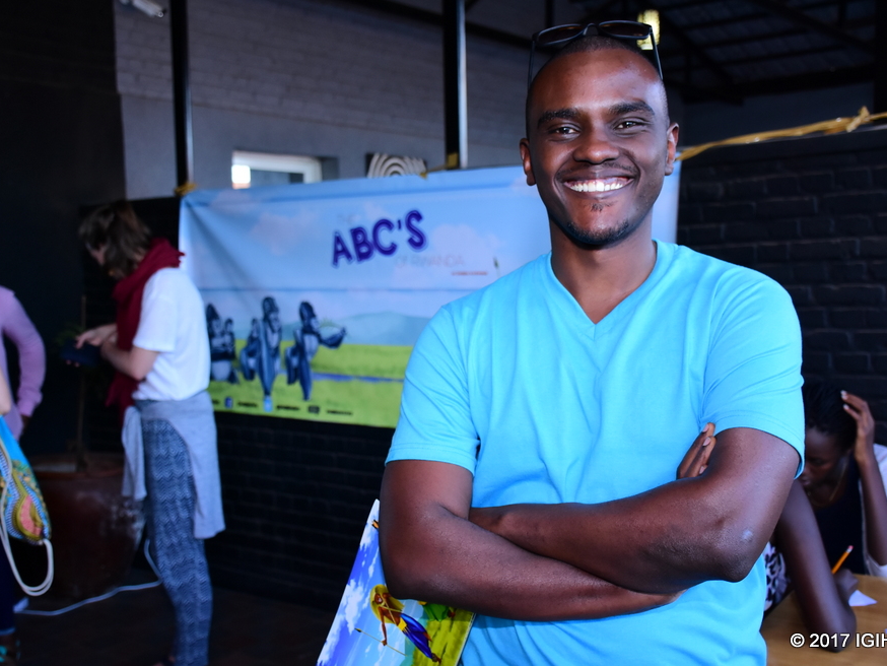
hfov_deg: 42.4
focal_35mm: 45
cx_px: 423
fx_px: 1142
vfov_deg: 32.5
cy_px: 332
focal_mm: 27
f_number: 4
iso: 800
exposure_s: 1/200
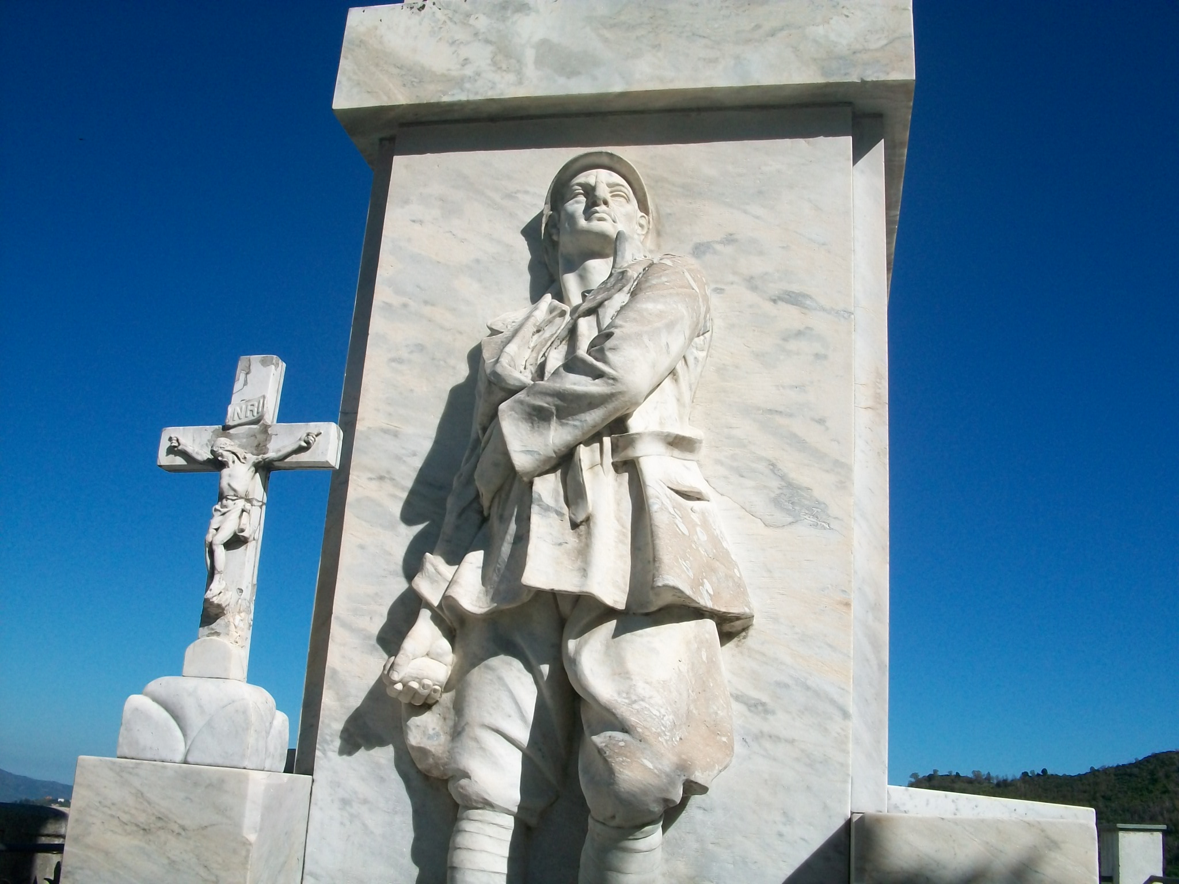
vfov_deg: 41.8
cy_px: 442
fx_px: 1158
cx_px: 590
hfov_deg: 54.0
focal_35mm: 34
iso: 80
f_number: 5.5
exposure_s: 1/640
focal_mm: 5.7
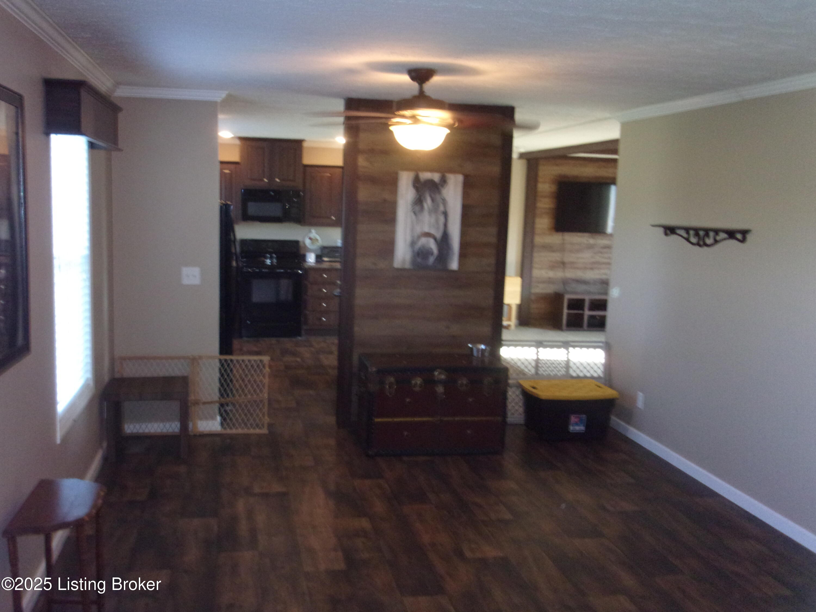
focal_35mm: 36
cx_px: 408
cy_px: 306
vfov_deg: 39.7
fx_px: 849
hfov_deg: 51.4
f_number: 4.5
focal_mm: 6.4
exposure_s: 1/34
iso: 426
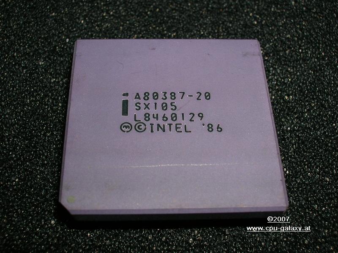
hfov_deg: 41.2
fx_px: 449
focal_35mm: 46
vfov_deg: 31.5
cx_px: 169
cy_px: 126
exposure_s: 1/60.1
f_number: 5.4
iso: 50
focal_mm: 7.7
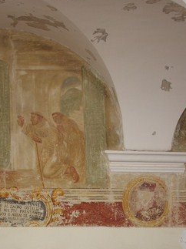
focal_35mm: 87
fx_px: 624
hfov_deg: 16.8
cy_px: 229
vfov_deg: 21.9
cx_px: 38
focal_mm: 26
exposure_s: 1/80
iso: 200
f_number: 6.3
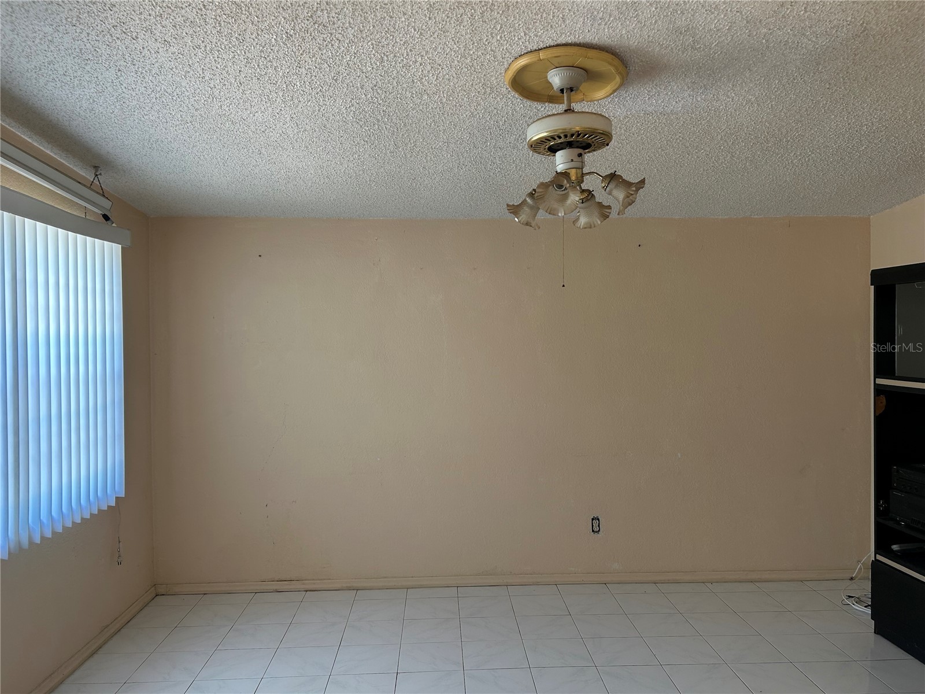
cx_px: 462
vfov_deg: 53.1
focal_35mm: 26
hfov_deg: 67.3
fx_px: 695
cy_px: 347
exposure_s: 1/60
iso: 80
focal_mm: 5.7
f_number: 1.5
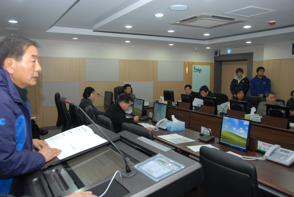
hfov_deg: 61.8
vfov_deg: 43.8
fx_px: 246
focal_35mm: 30
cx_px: 147
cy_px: 98
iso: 640
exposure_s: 1/60
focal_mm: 20
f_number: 4.5
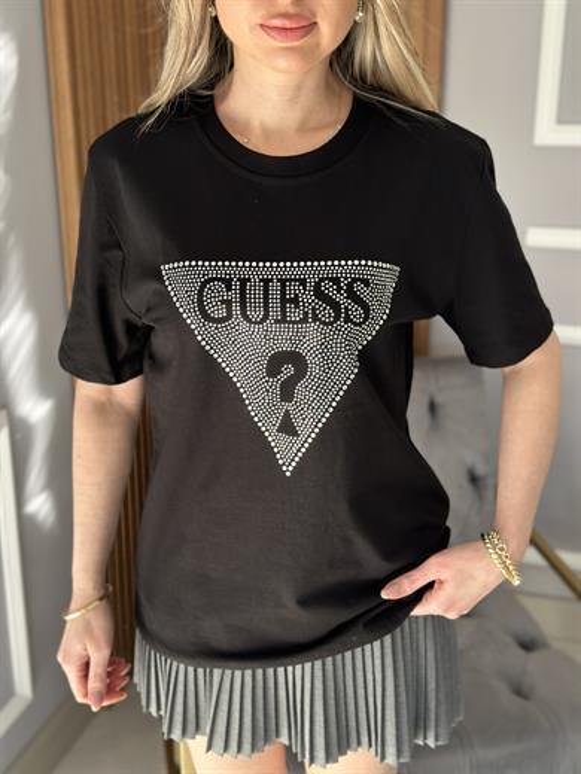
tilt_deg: -20.1
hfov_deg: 30.3
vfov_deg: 39.7
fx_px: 1074
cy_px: 387
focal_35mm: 48
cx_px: 290
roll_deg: +0.3
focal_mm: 6.86
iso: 100
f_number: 1.78
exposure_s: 1/172
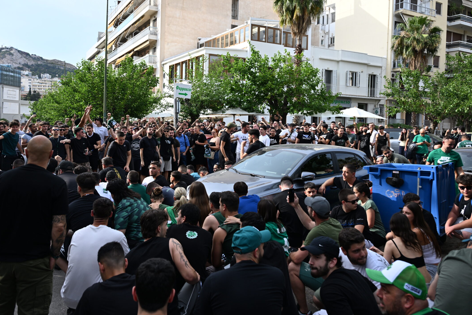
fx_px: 380
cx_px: 233
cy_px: 130
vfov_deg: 44.8
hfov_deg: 63.7
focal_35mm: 29
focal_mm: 24
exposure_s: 1/320
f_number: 4
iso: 72
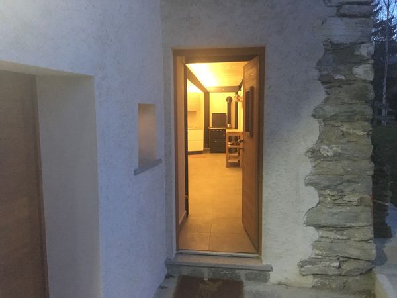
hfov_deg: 61.7
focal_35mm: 29
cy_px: 149
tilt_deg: -6.4
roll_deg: +0.7
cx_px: 198
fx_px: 333
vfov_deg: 48.2
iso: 320
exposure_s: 1/17
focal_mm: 4.15
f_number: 2.2
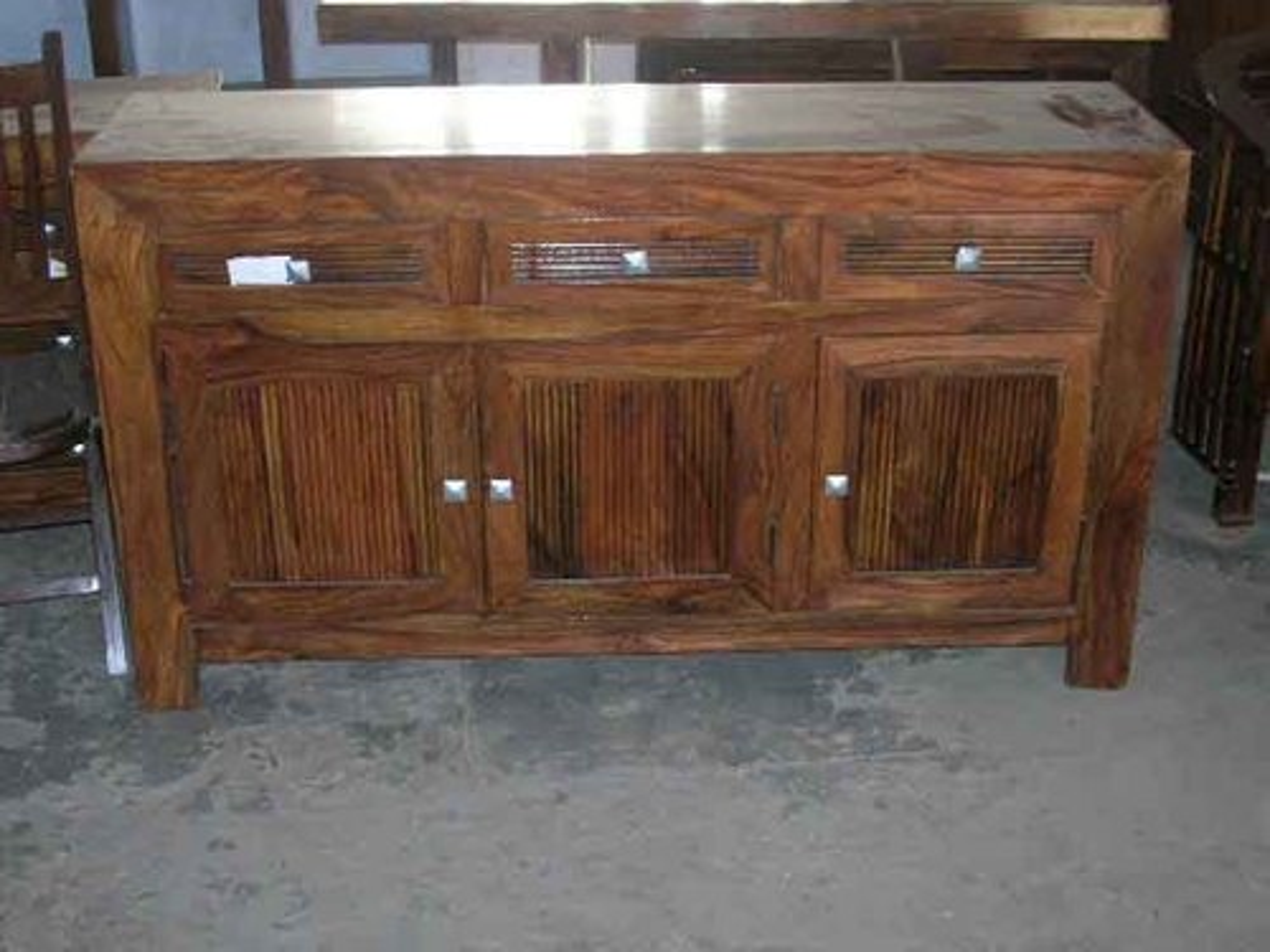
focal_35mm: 51
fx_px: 1871
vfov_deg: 28.6
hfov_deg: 37.5
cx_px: 635
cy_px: 476
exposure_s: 1/60.1
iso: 200
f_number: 3.3
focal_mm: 8.5
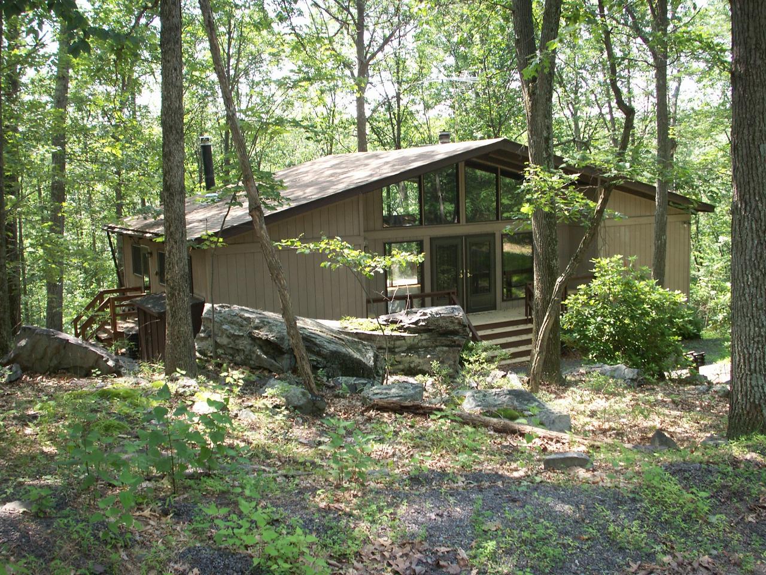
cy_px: 288
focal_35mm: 37
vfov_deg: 38.7
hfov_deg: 50.1
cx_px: 383
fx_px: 819
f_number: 3.5
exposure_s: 1/60
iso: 50
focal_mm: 7.7
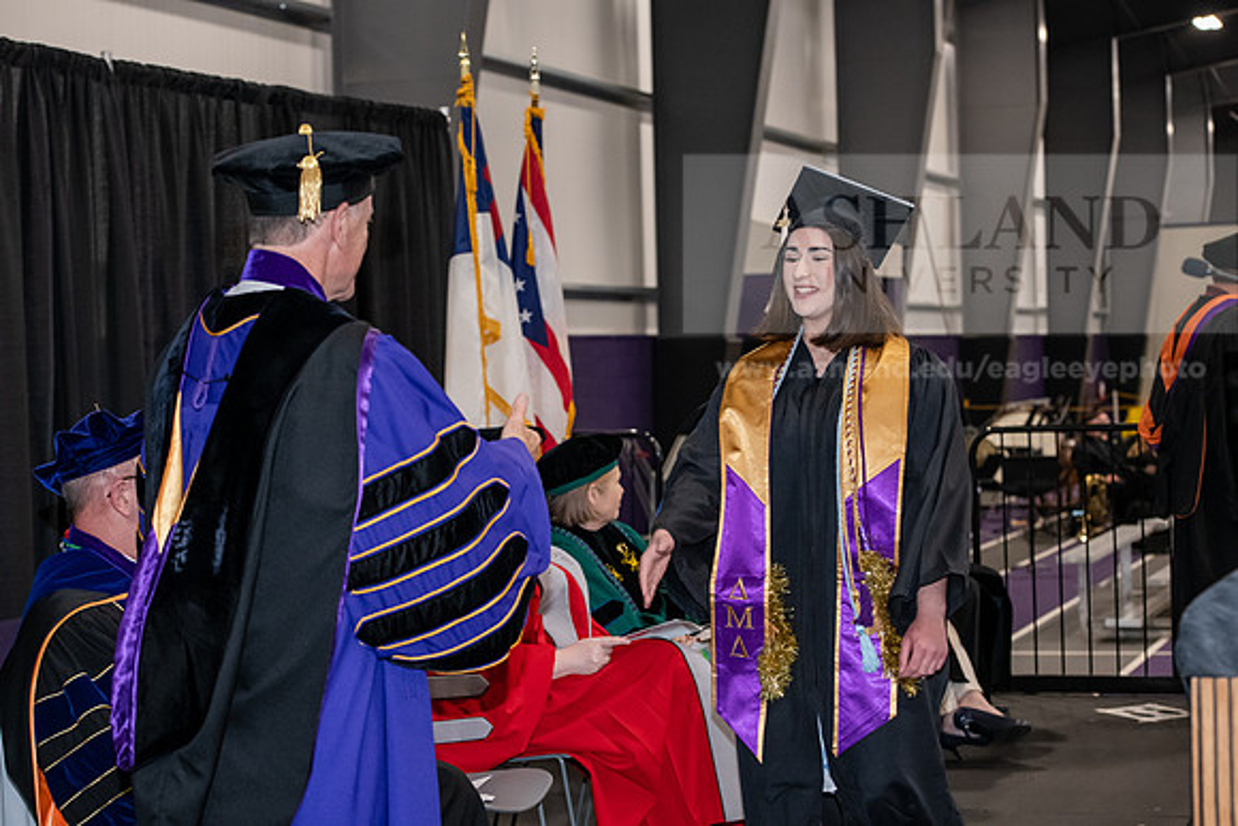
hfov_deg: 28.8
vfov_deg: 19.5
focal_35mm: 70
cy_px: 413
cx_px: 619
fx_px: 2408
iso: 2500
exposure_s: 1/200
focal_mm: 70
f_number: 5
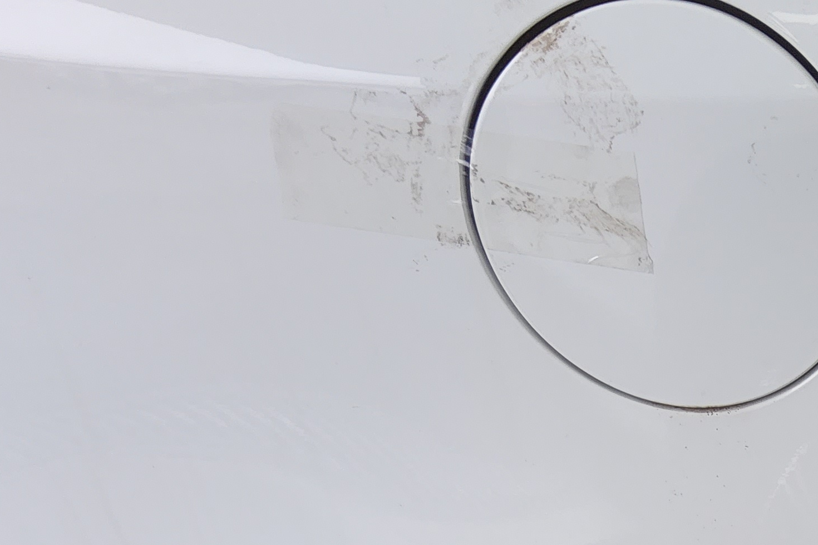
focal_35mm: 73
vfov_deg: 16.9
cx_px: 919
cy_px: 816
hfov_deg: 25.5
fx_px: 1659
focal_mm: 3.08
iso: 32
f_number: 2
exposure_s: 1/123
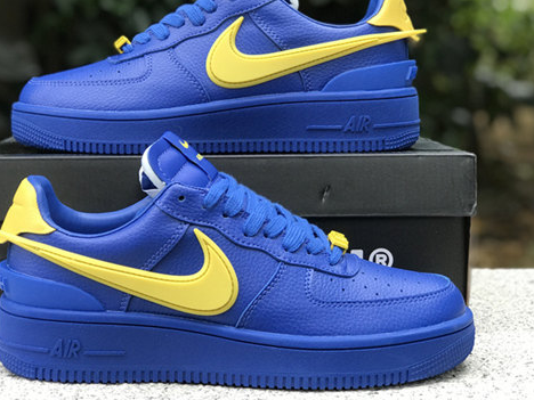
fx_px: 1126
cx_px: 240
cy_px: 146
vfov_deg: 20.1
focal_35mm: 73
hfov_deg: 26.7
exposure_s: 1/50
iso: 32
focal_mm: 6.6
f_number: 2.8
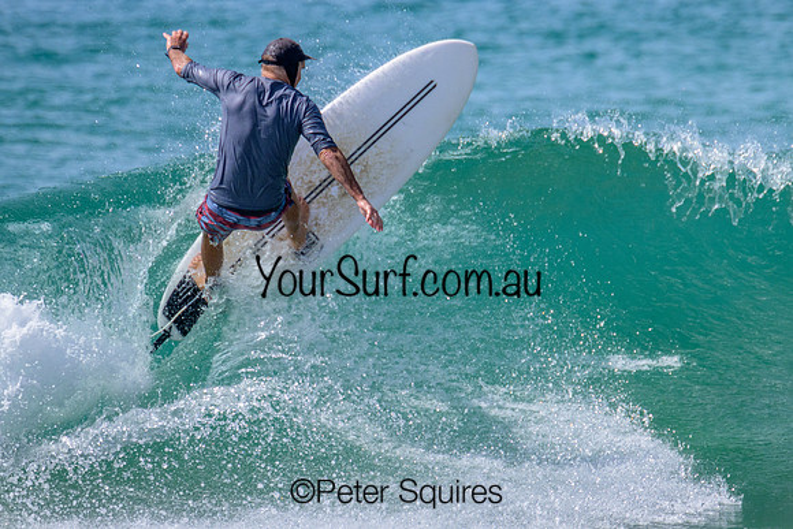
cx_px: 480
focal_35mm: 987
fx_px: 21751
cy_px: 203
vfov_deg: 1.4
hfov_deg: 2.1
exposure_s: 1/2000
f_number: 11
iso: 1250
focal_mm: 800
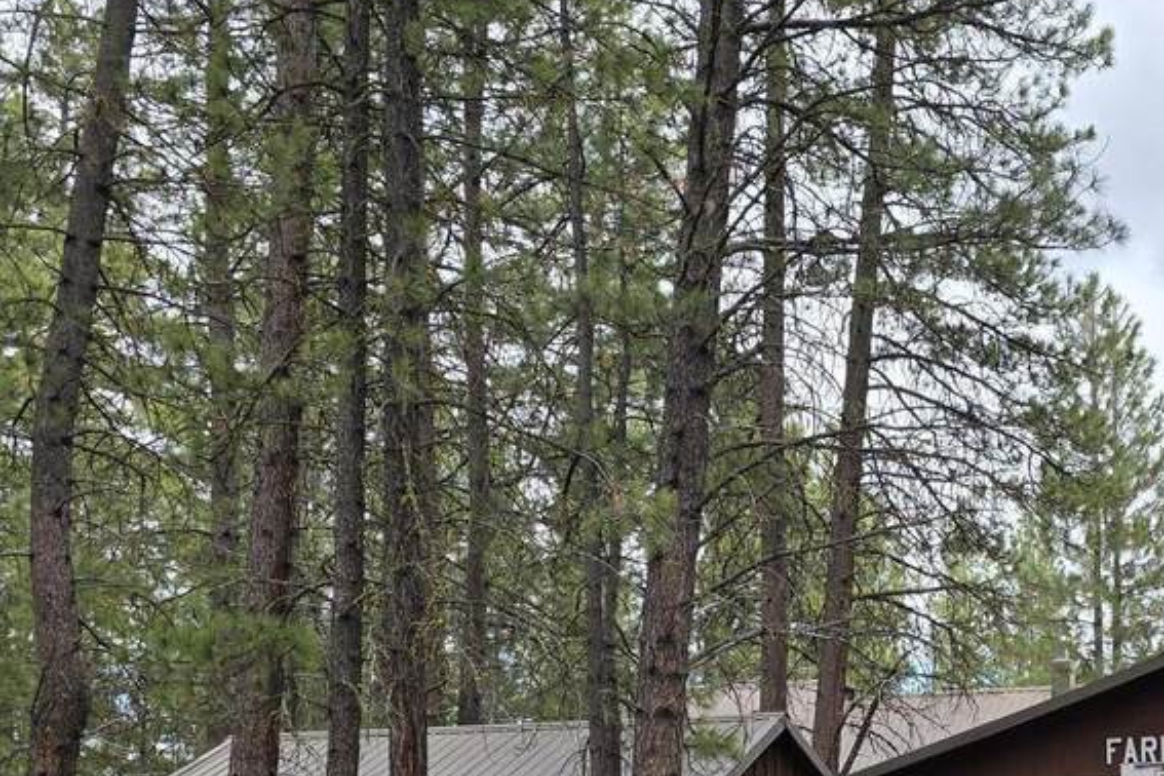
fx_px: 1746
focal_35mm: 54
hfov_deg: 35.3
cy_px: 792
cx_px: 983
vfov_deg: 23.9
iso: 12
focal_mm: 6.3
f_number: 1.7
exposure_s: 1/320
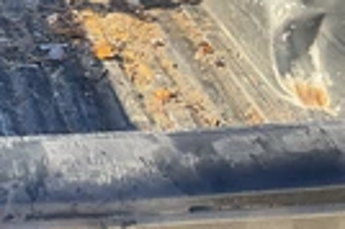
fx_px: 861
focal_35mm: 90
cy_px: -33
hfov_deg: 20.7
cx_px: -98
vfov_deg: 14.7
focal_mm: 3
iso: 25
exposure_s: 1/222
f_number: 1.8
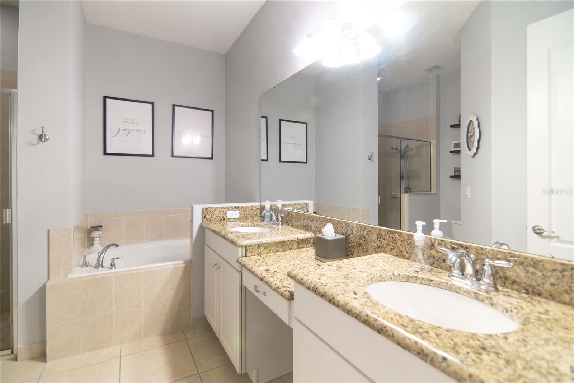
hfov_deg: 95.0
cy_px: 192
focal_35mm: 16
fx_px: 263
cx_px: 287
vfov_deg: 72.0
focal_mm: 11
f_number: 2.8
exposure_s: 1/20
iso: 200
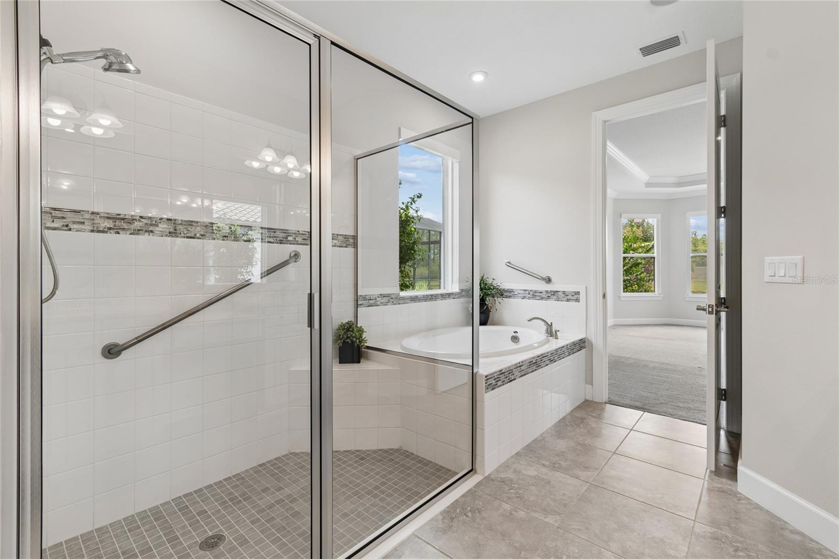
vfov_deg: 77.3
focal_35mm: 15
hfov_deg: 100.4
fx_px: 349
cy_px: 280
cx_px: 420
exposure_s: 1/30
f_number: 7.1
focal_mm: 10
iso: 100
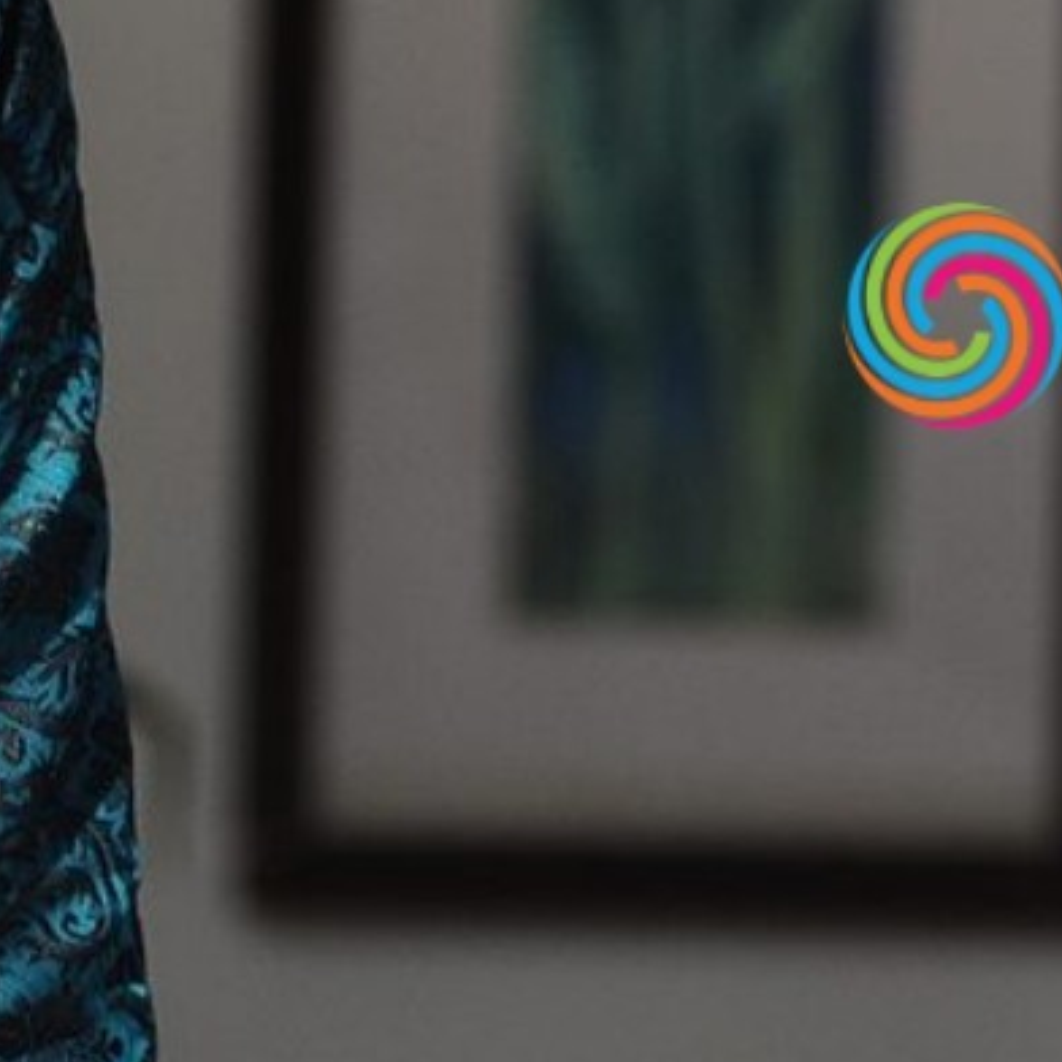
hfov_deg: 2.0
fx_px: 31031
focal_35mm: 894
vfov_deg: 2.0
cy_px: -764
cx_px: 1441
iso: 320
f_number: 4.8
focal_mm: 122
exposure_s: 1/250
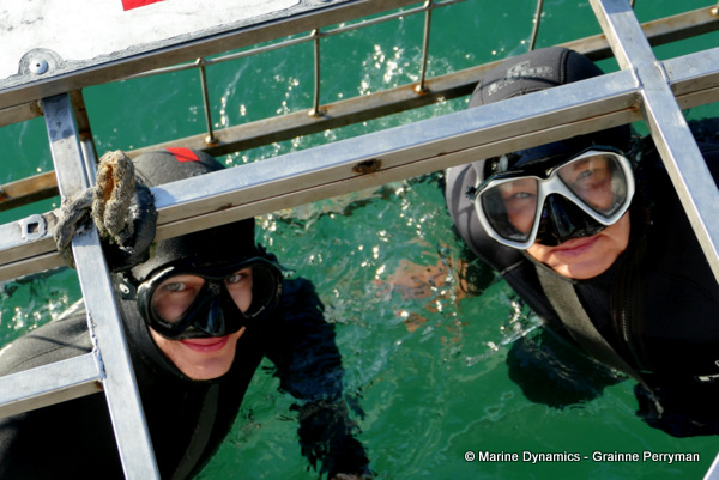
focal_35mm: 53
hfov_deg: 37.5
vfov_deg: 25.6
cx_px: 360
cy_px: 240
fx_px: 1059
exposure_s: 1/500
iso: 125
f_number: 3.4
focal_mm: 19.47
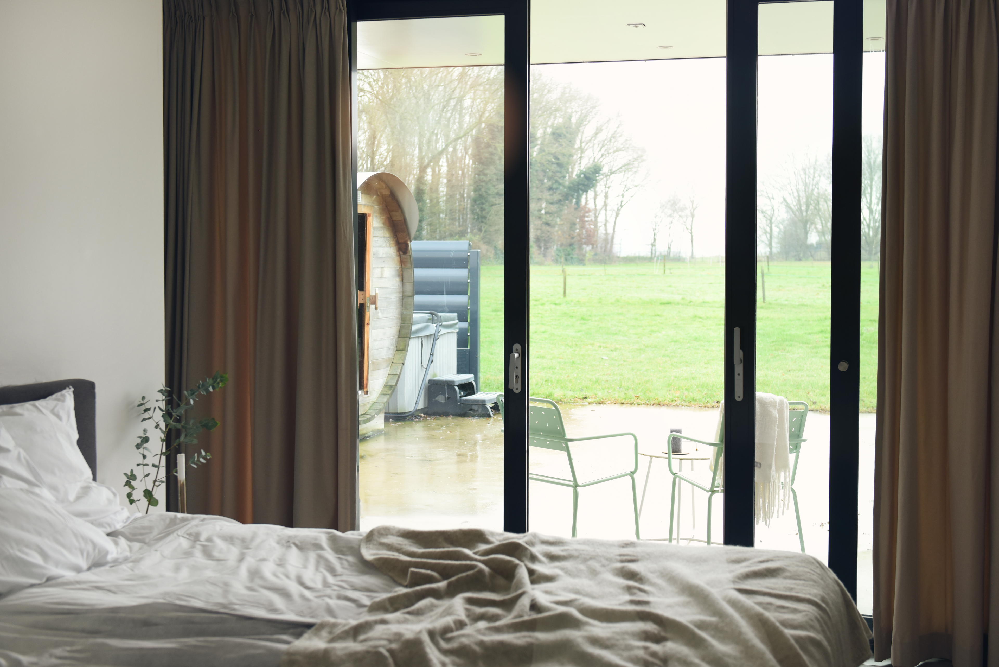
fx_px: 1110
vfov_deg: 33.4
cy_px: 334
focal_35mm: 40
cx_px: 500
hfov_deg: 48.4
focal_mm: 40
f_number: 4
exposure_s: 1/80
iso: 500
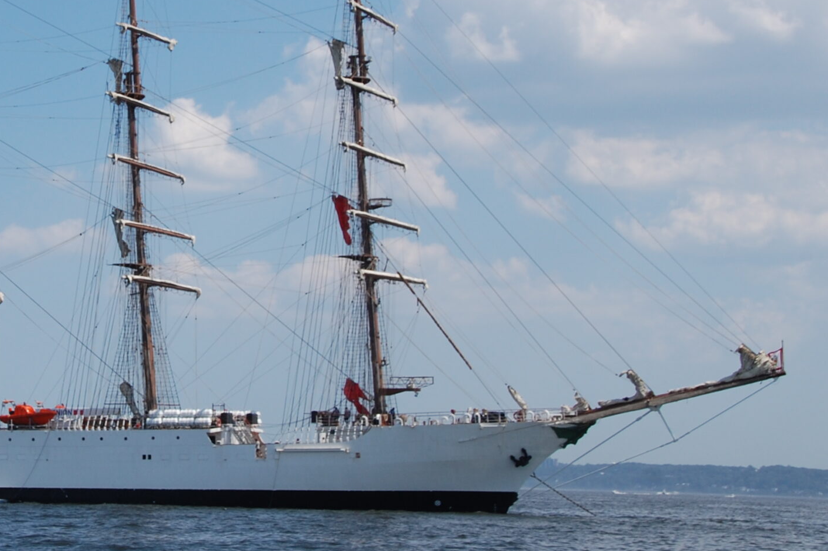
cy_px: 157
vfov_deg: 13.2
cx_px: 127
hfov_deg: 19.6
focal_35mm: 103
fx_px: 2367
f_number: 10
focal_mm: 38
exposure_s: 1/400
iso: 200
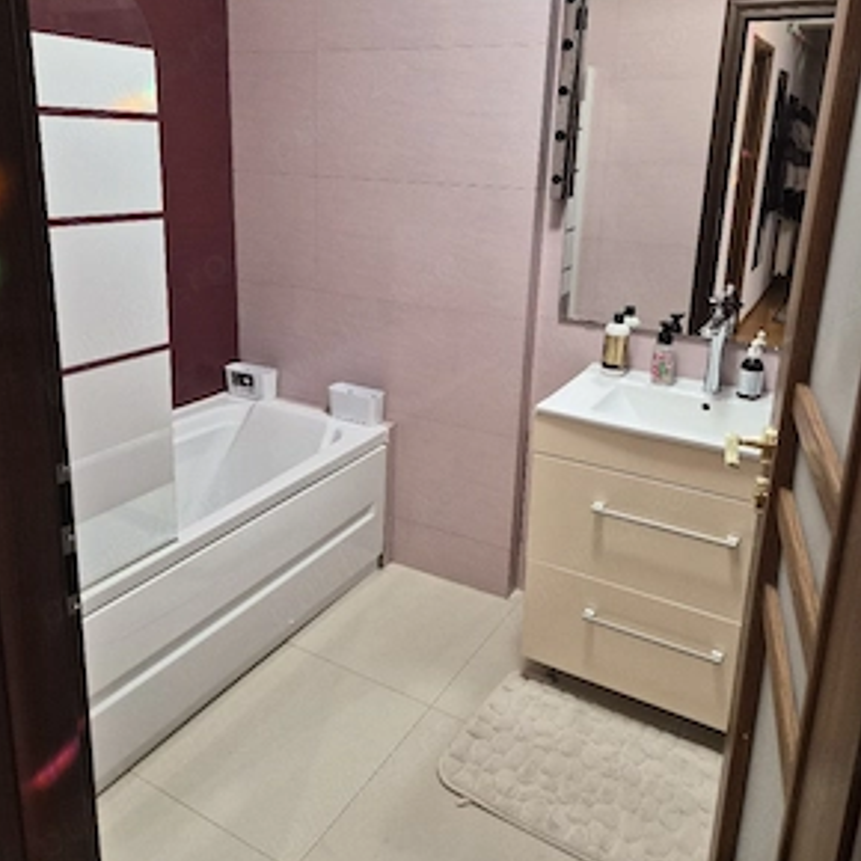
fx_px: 788
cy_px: 359
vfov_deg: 57.0
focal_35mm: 28
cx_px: 422
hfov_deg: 57.3
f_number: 1.8
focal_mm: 5.4
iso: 500
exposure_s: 1/100
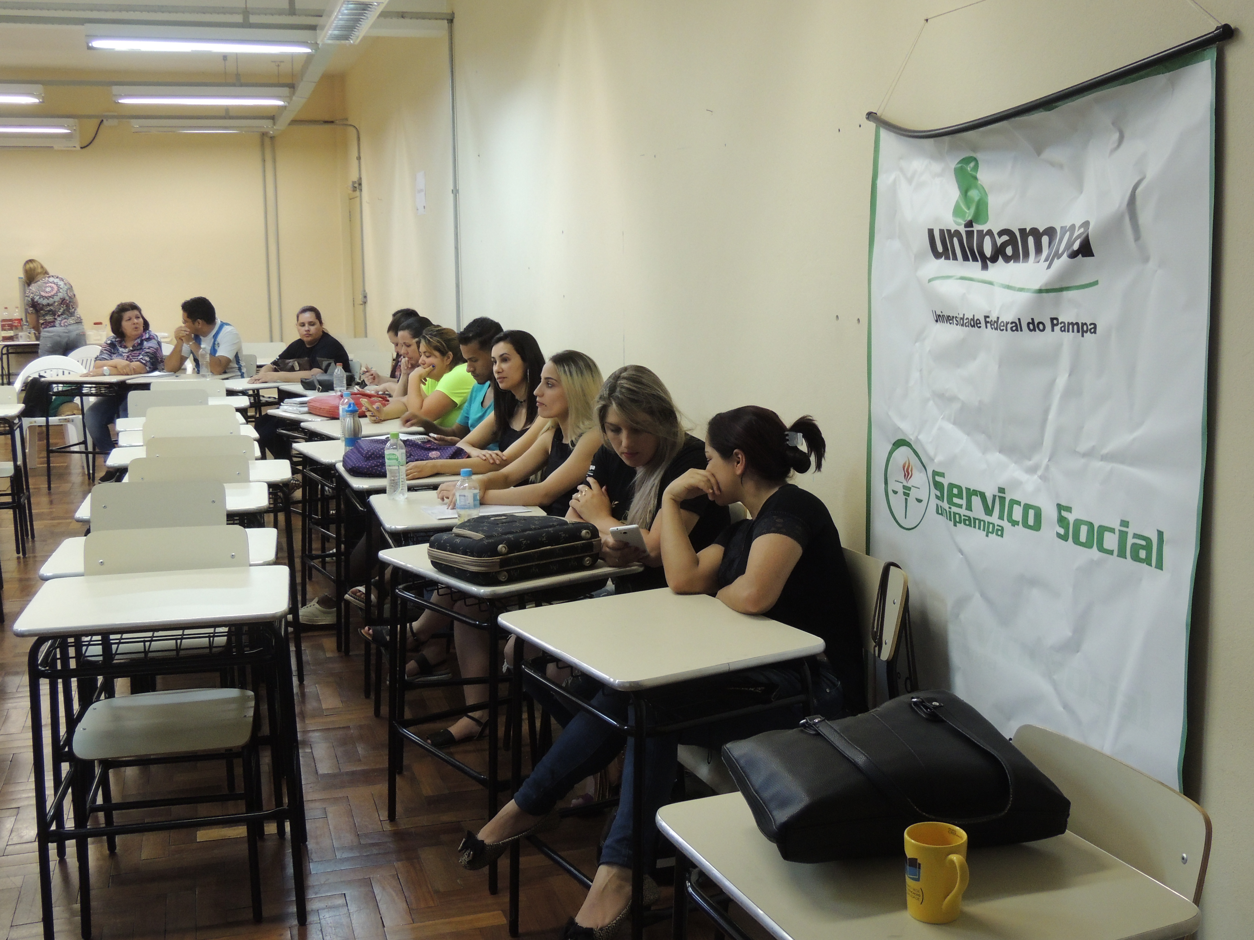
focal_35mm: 40
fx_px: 1449
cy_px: 470
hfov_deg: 46.8
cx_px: 627
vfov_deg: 36.0
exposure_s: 1/40
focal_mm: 7.1
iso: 400
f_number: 3.3
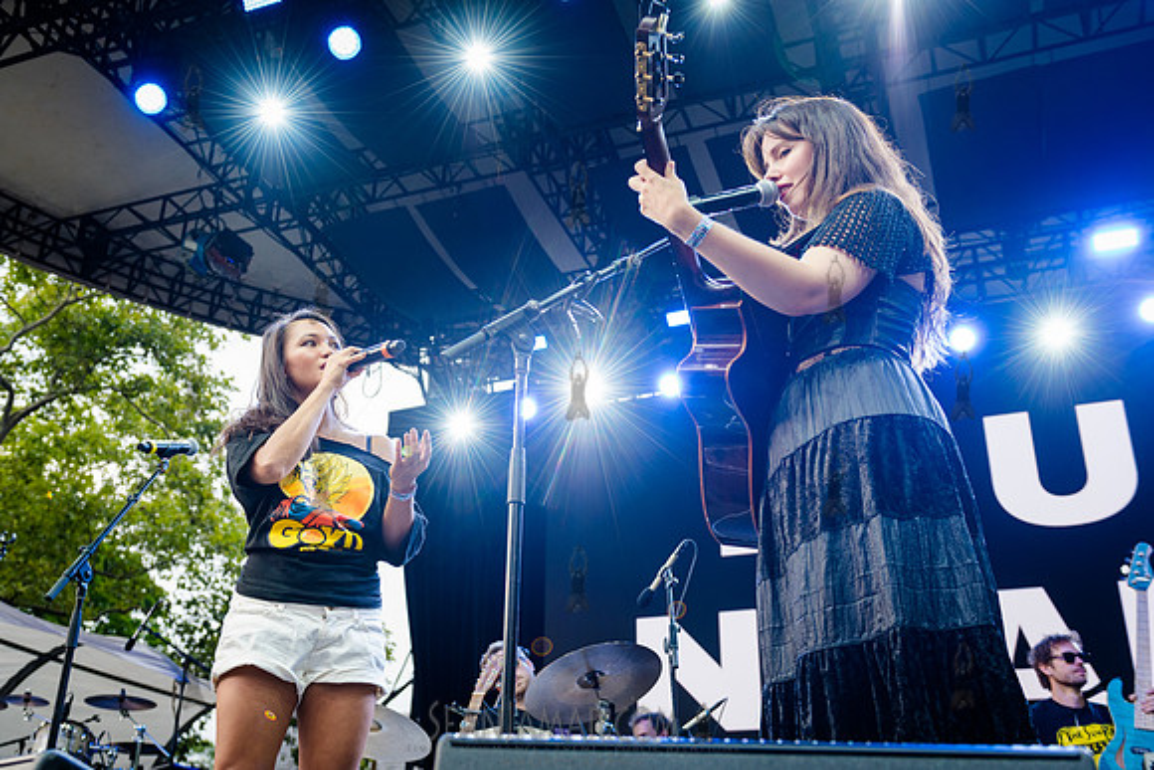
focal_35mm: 36
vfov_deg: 37.2
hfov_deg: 53.5
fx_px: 1144
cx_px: 518
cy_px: 416
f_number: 3.5
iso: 500
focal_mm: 32
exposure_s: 1/500
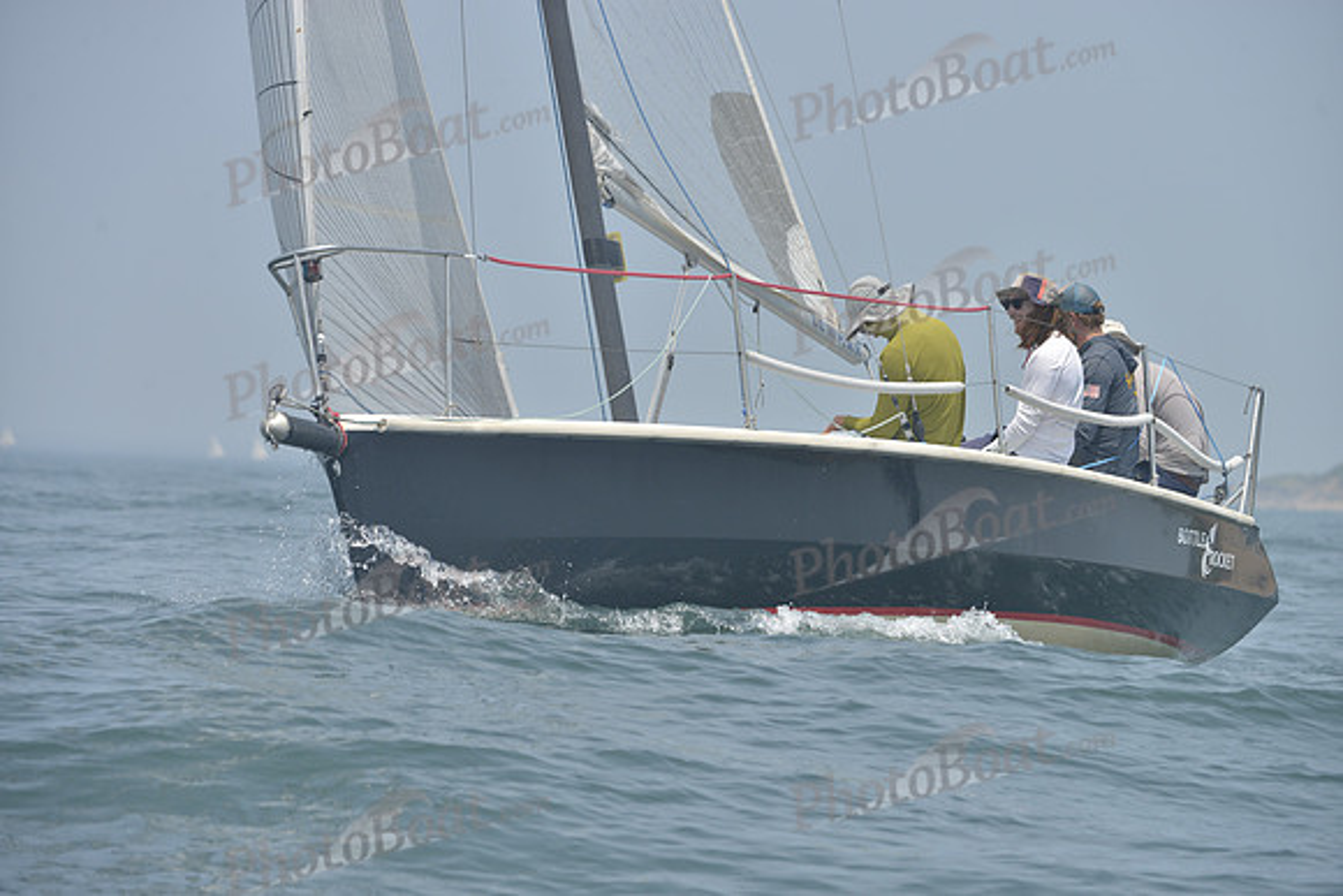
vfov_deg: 5.7
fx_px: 8955
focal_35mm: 240
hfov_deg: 8.6
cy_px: 448
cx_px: 672
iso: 280
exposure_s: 1/1000
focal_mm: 240
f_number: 8
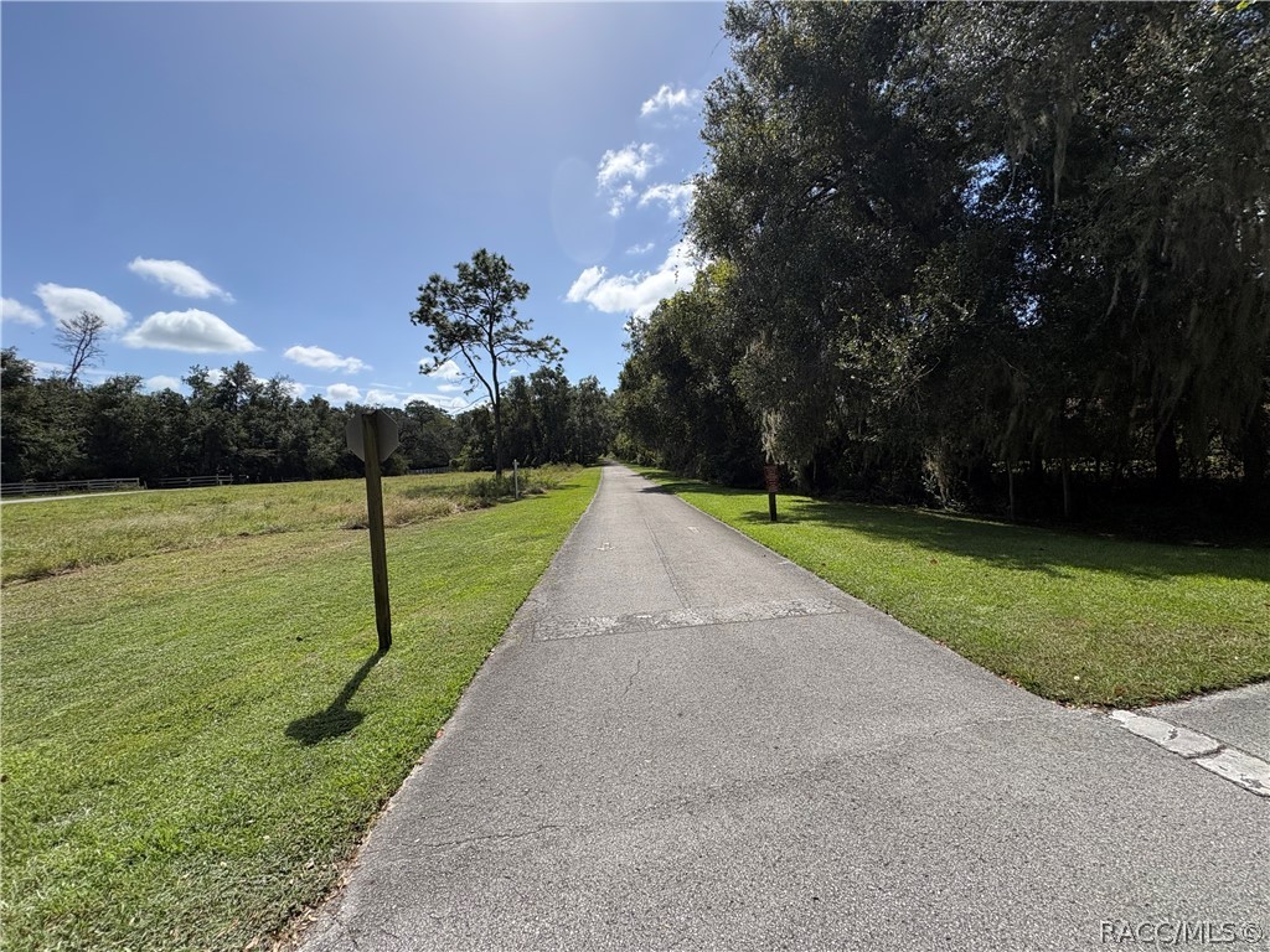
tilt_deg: -4.0
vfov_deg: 85.7
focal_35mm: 14
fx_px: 514
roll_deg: +3.5
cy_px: 476
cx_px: 635
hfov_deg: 102.1
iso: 64
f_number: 2.2
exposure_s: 1/2770
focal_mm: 2.22
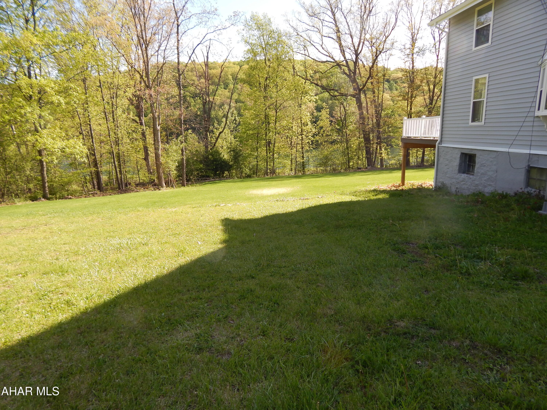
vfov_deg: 58.9
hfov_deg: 73.9
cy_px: 205
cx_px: 274
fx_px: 363
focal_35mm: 23
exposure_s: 1/500
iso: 125
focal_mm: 4
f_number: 3
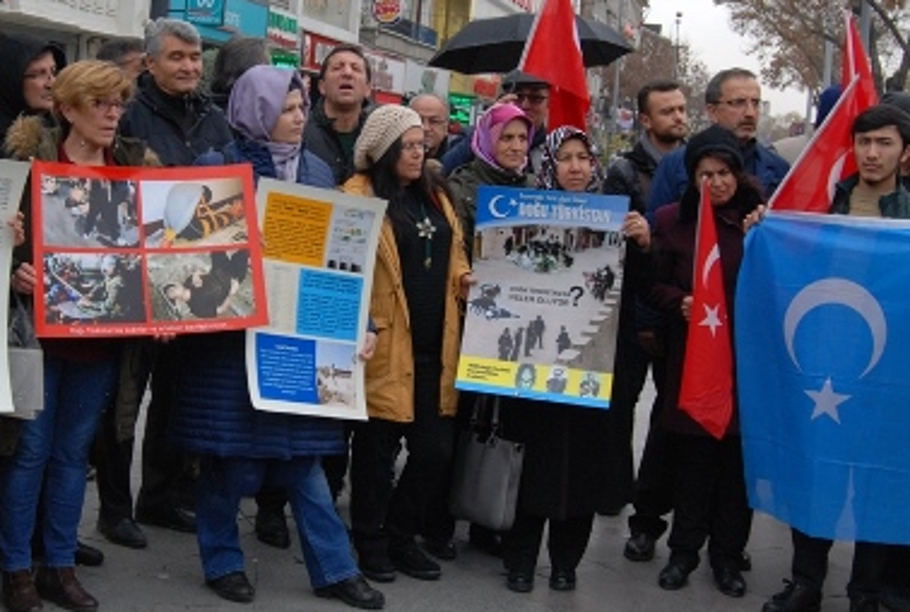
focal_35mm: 66
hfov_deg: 30.3
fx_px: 1672
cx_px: 344
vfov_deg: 20.7
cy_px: 249
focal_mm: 26
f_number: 6.3
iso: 400
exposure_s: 1/160
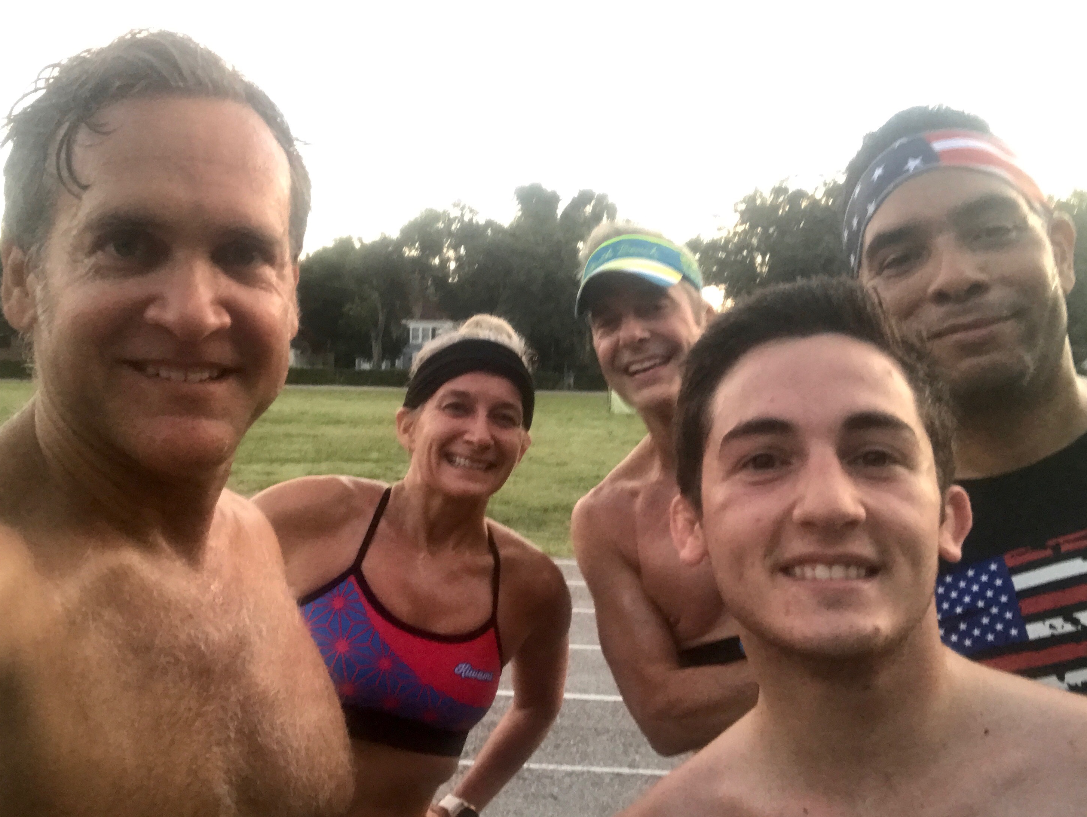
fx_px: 1068
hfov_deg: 53.9
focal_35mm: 34
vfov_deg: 41.8
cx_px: 518
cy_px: 416
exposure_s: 1/30
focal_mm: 2.87
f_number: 2.2
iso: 100
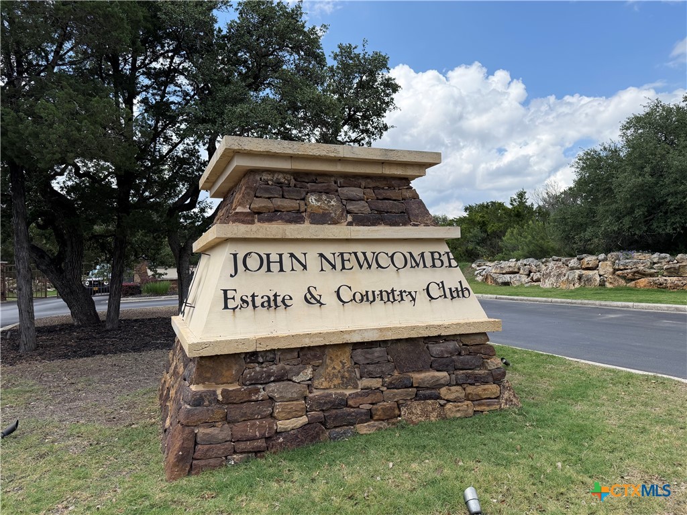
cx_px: 344
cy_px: 258
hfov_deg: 71.6
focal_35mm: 24
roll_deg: +1.8
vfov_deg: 56.8
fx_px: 476
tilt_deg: +0.9
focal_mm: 6.76
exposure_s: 1/4975
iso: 125
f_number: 1.78
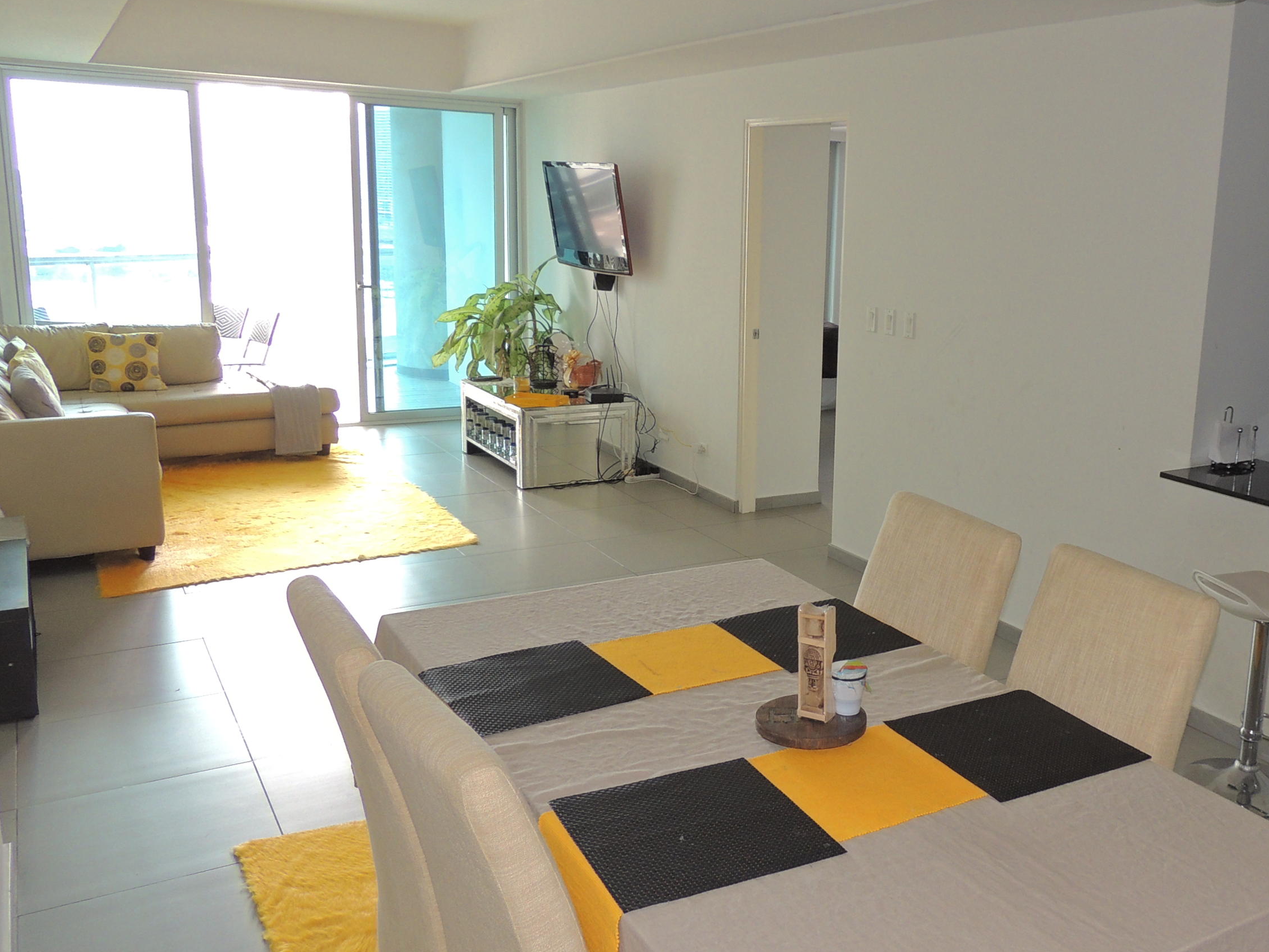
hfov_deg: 55.8
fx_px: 1173
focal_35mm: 32
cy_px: 455
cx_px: 827
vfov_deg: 44.2
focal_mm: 4.3
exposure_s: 1/40
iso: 220
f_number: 3
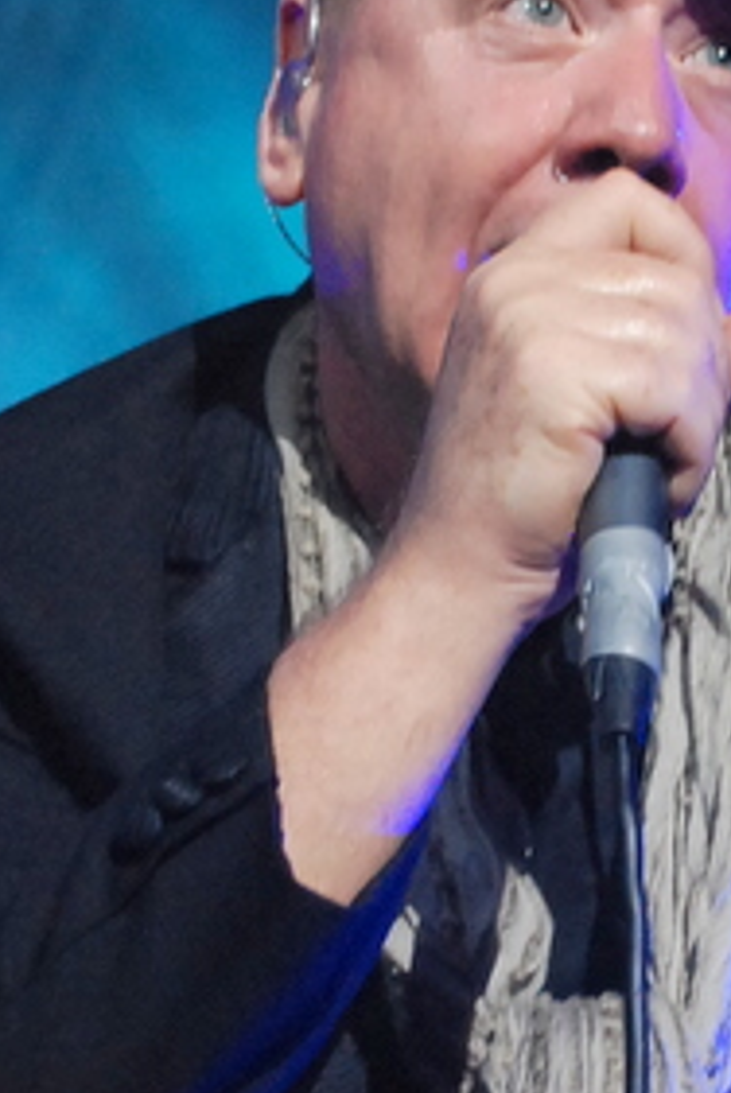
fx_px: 3737
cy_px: 478
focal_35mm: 123
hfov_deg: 11.0
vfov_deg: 16.6
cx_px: 867
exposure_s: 1/125
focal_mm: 32
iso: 1600
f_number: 4.2
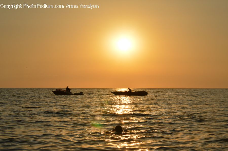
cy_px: 76
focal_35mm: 87
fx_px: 550
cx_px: 114
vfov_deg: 15.7
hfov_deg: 23.4
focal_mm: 58
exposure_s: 1/320
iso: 200
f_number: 29
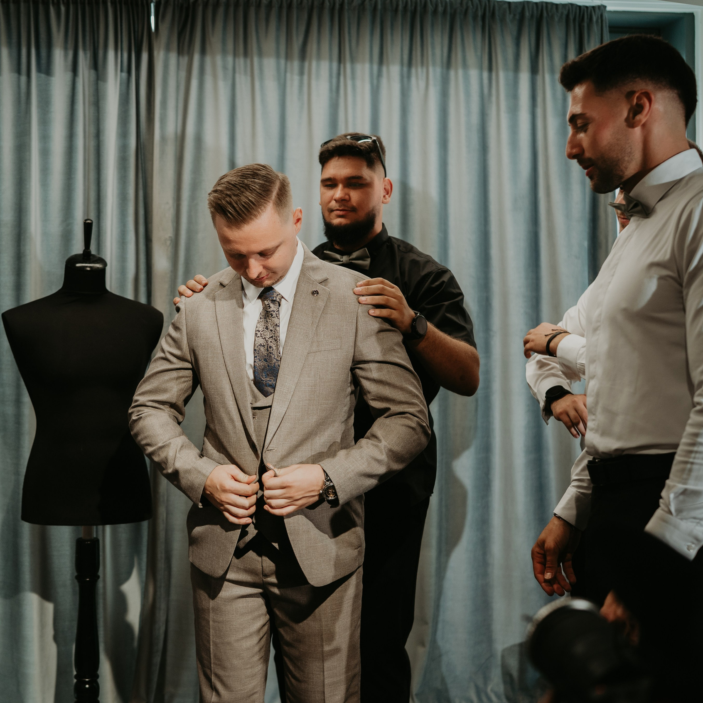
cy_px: 352
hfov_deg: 36.8
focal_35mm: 45
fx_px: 1034
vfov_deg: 37.6
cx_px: 191
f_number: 2.2
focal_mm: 35
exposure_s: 1/320
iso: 400
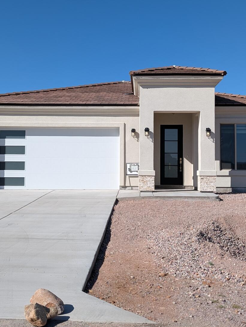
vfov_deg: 42.8
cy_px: 146
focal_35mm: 44
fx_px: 416
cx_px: 130
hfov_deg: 32.9
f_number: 1.68
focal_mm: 6.9
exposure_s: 1/1610
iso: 20
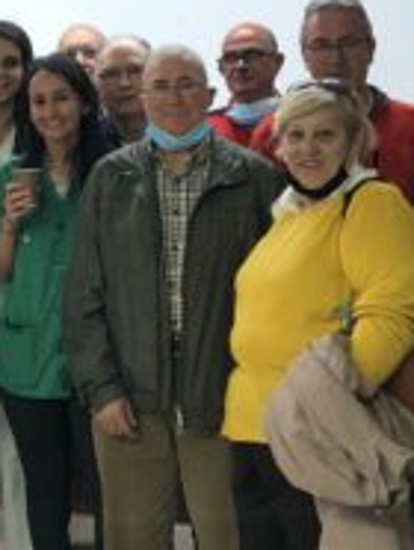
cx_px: 0
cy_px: 189
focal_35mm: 95
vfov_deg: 20.6
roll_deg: +0.4
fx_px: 1511
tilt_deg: -0.7
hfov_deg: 15.3
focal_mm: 3.99
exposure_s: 1/20
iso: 40
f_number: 1.8
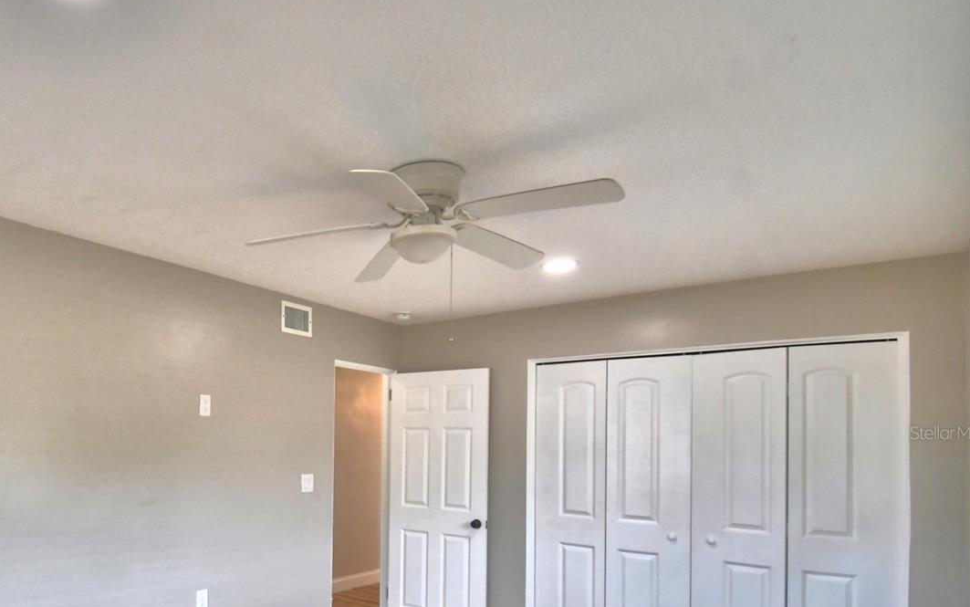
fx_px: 608
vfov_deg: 51.4
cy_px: 433
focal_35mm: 23
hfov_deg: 72.6
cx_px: 261
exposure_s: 1/100
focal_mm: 10
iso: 400
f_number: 4.5
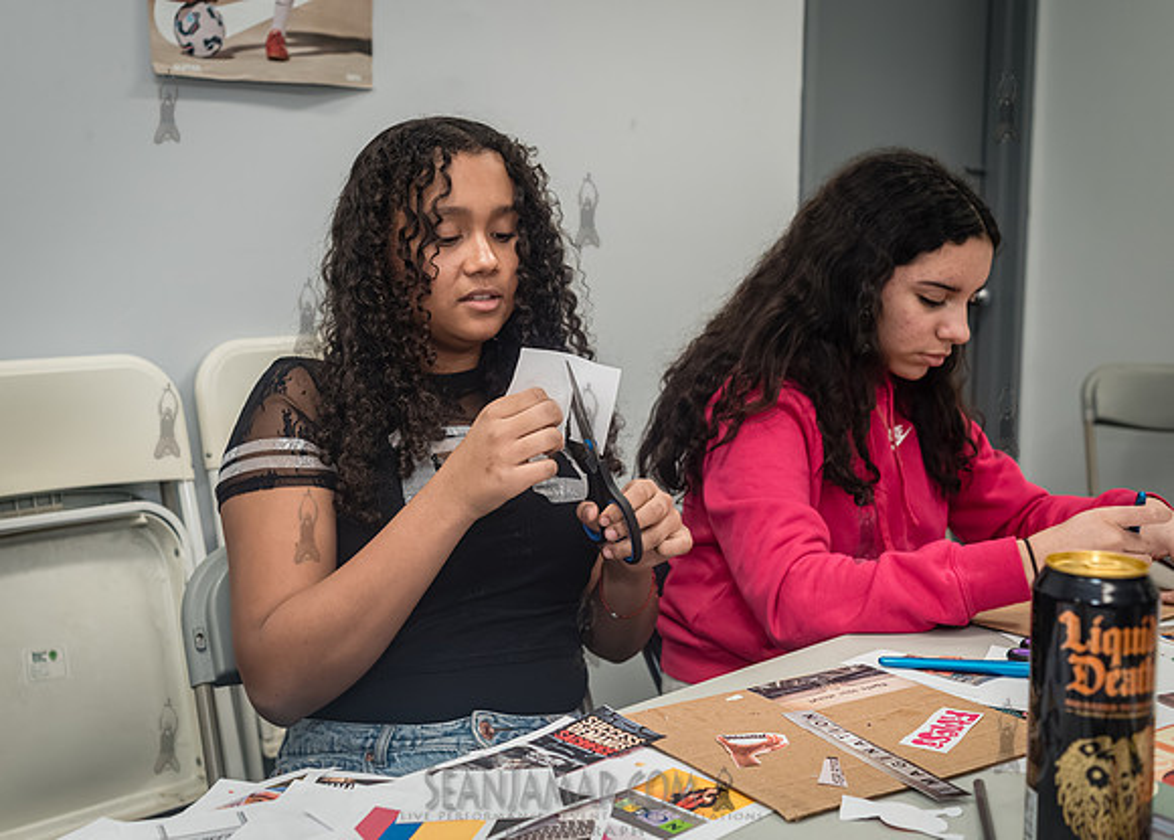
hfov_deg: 47.4
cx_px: 494
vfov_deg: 35.0
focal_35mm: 40
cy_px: 386
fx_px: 1332
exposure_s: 1/320
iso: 2500
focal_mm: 35
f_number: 4.5
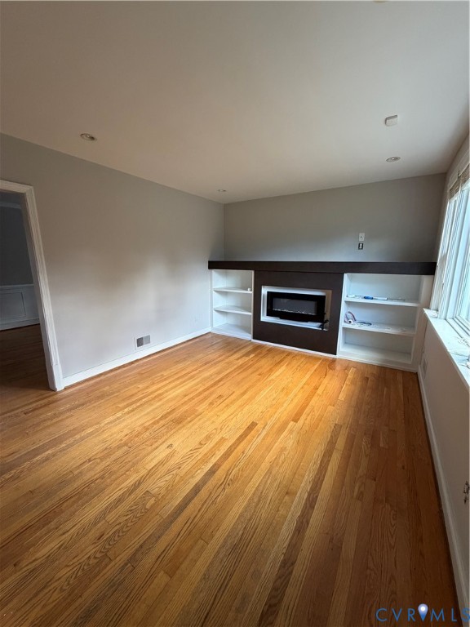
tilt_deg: -11.0
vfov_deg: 102.1
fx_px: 253
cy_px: 314
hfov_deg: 85.7
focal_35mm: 14
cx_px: 235
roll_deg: -0.5
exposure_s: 1/121
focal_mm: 2.22
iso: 250
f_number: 2.2
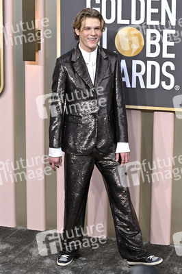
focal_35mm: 90
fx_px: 684
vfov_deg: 22.6
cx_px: 91
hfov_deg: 15.2
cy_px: 137
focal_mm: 90
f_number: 8
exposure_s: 1/640
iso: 800
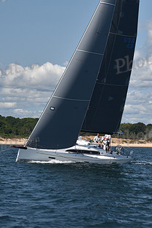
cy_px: 28
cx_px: 77
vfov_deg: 11.6
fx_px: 1113
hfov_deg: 7.8
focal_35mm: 176
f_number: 4
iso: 250
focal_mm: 95
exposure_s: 1/2000
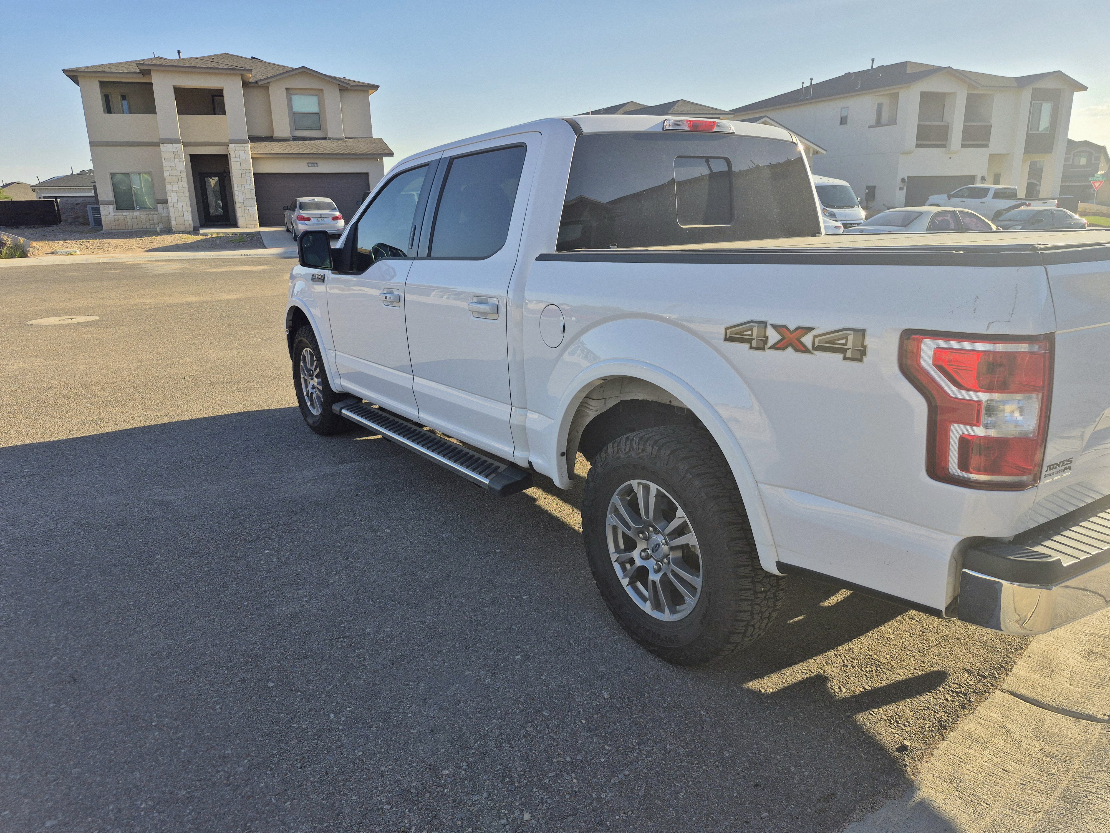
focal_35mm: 23
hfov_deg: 73.9
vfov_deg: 58.9
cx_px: 555
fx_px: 738
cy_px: 416
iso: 25
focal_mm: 5.4
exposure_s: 1/1292
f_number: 1.8
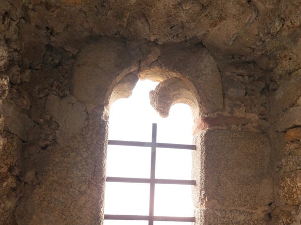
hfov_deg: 55.4
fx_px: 287
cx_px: 153
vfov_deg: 41.0
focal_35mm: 33
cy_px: 181
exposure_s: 1/40
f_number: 2.8
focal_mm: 4.3
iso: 100
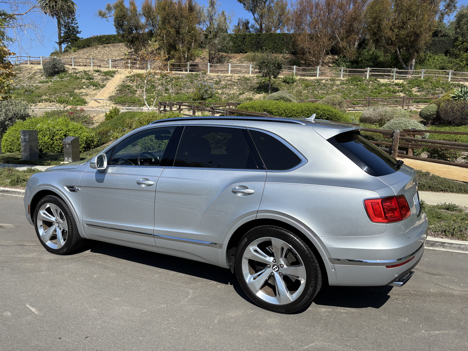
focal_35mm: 26
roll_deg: -2.4
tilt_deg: -8.2
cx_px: 234
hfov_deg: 67.3
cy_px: 176
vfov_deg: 53.1
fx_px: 352
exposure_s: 1/3534
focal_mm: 5.96
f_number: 1.6
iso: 50
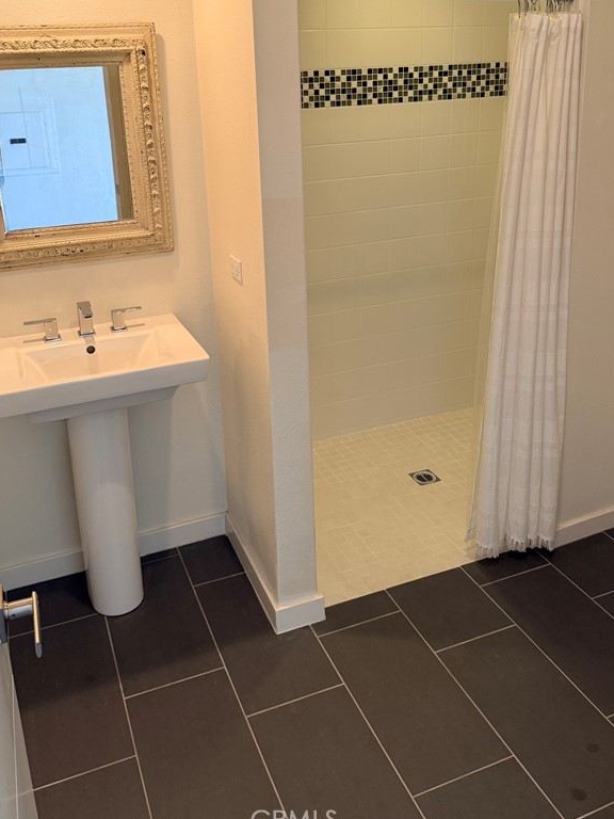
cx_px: 310
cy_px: 289
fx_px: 757
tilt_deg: -15.5
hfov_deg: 44.2
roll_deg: +1.3
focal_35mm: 32
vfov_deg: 55.9
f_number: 1.78
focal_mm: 6.76
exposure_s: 1/120
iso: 200
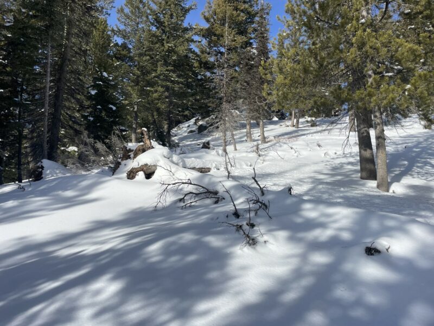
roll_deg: -1.6
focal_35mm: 26
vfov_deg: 53.1
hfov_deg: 67.3
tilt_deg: +11.3
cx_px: 217
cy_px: 163
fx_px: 326
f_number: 1.6
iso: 32
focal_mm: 4.2
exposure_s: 1/5051
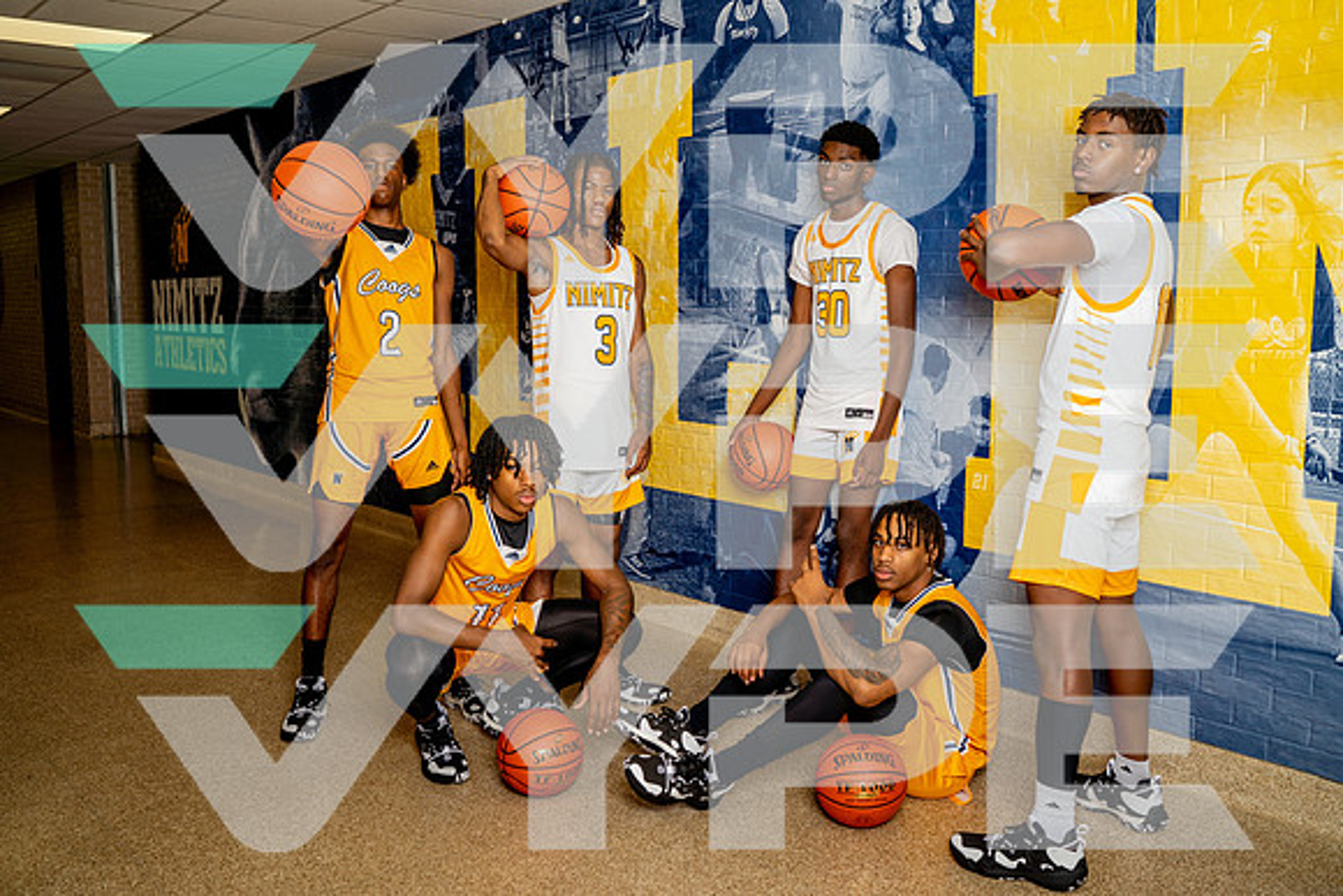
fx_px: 1306
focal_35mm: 35
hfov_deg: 54.4
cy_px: 448
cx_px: 672
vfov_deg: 37.9
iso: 64
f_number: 5
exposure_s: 1/250
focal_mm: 35
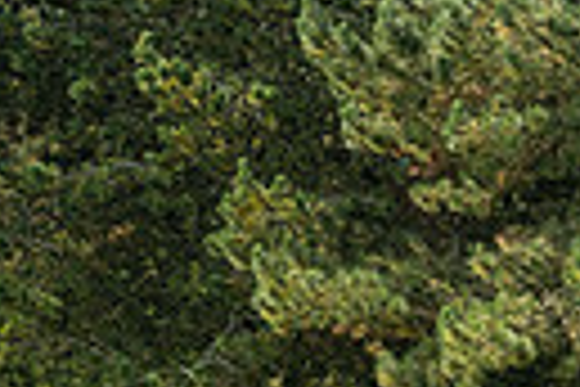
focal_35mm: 213
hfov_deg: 8.9
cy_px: 430
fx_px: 3431
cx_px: -710
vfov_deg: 6.4
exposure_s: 1/1000
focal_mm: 46
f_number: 5
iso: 250
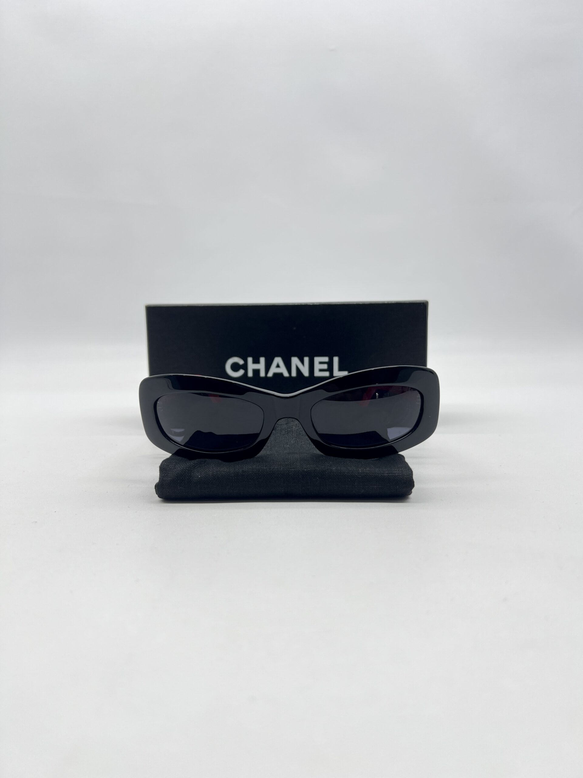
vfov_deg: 67.3
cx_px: 292
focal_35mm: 26
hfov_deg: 53.1
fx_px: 584
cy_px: 389
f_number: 1.5
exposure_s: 1/136
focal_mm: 5.7
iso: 32
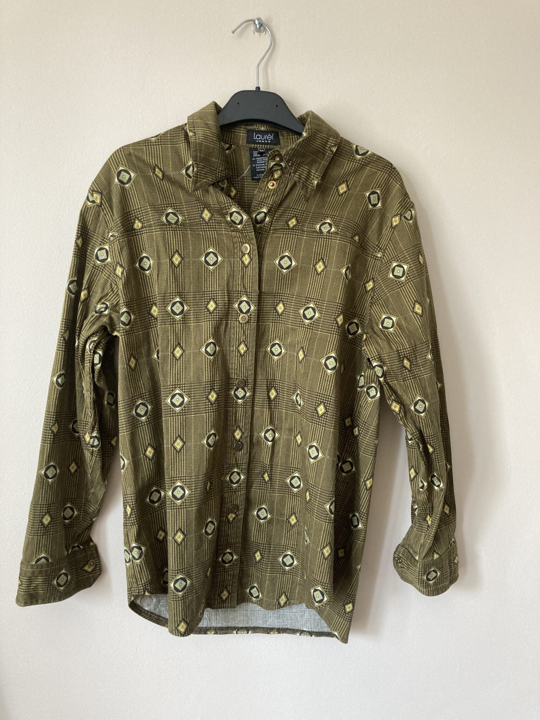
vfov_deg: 63.4
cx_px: 270
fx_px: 582
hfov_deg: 49.7
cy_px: 360
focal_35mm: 28
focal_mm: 3.99
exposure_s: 1/60
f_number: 1.8
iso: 200
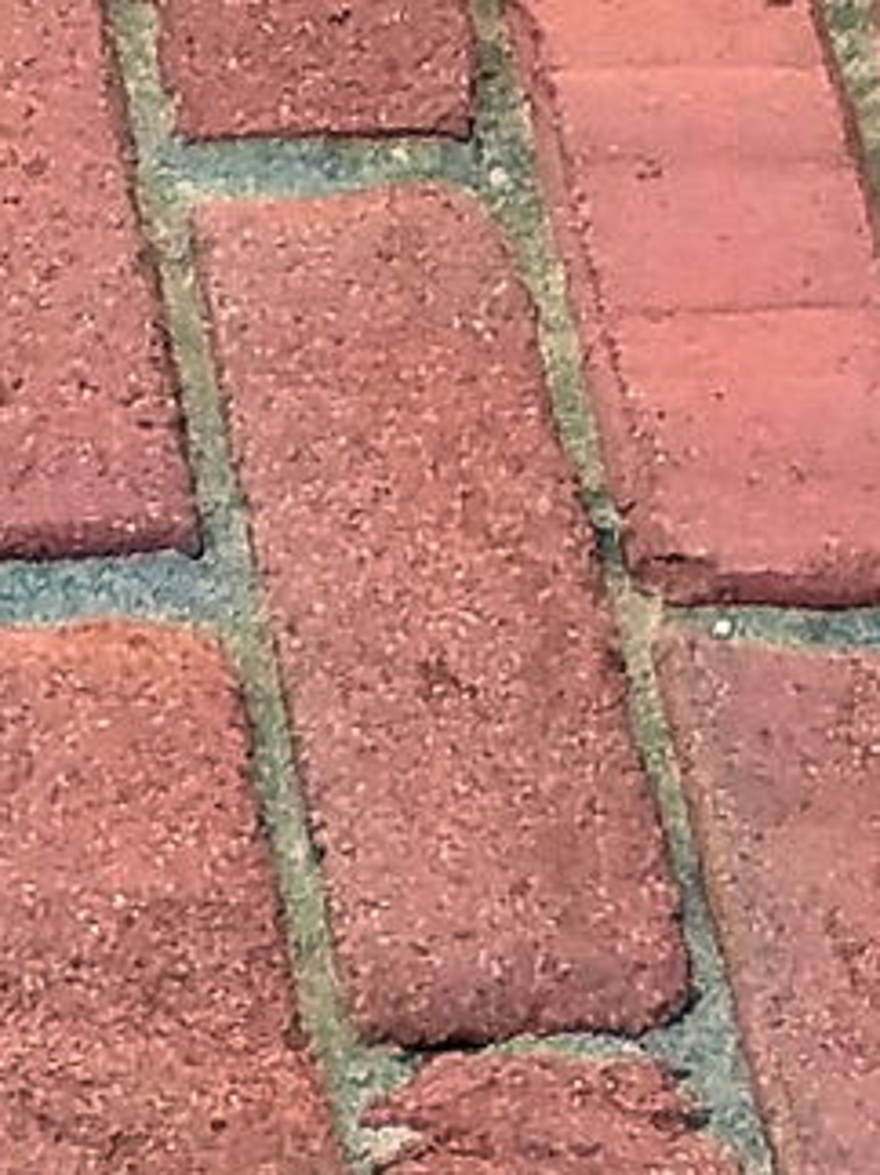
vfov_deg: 8.5
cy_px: 3085
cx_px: -2113
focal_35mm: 206
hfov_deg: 6.4
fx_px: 6987
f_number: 1.7
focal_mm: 4.2
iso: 50
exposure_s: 1/363
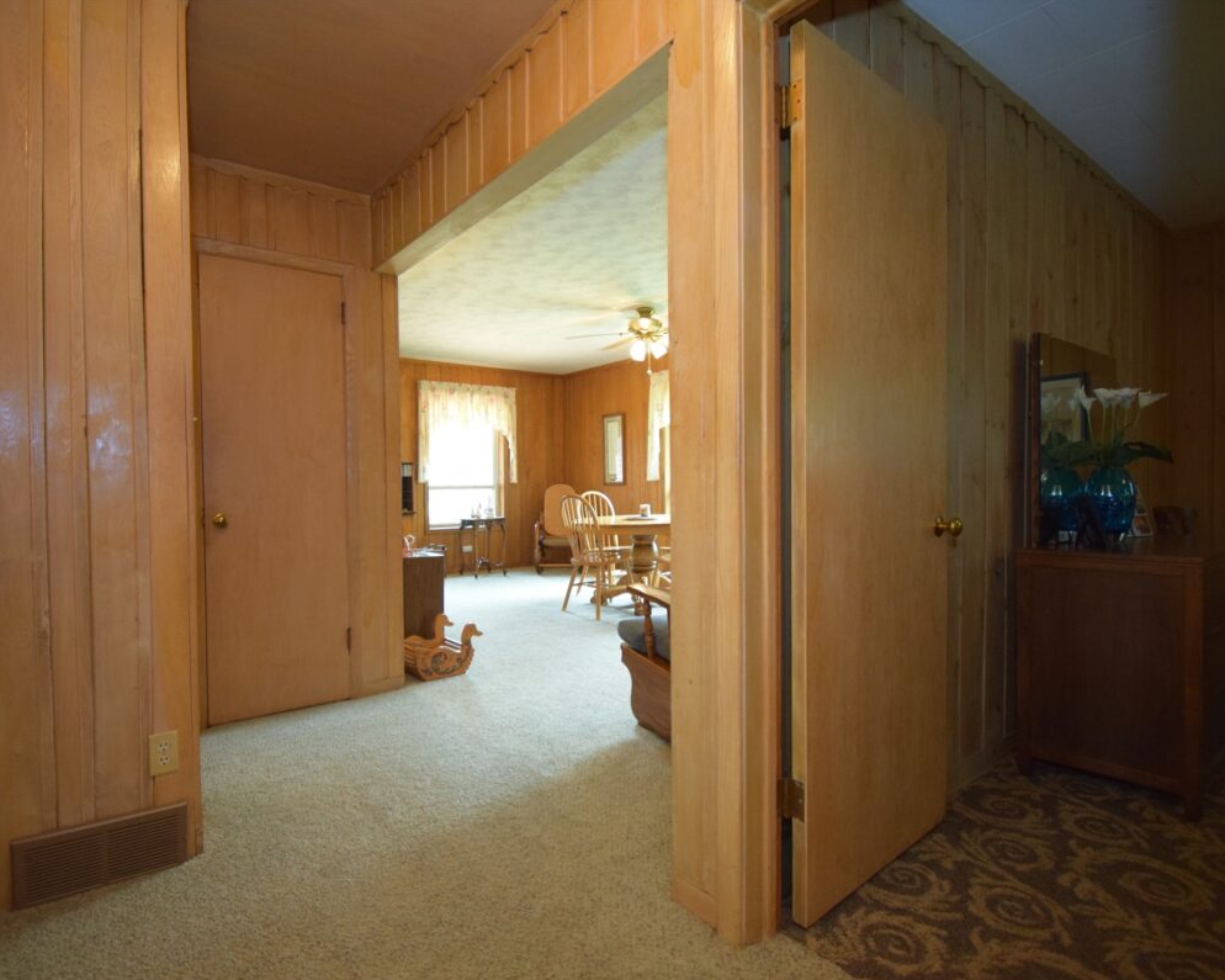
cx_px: 540
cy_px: 488
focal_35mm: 17
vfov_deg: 77.0
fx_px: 616
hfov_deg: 89.2
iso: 2000
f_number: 4.5
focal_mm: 10
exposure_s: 1/60
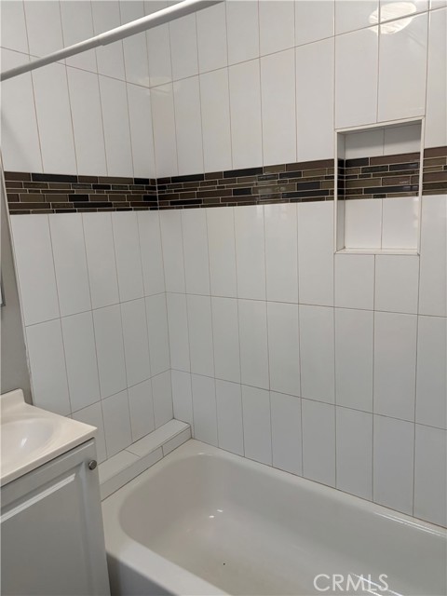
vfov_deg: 67.3
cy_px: 298
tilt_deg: -9.1
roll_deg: +3.3
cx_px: 224
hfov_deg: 53.1
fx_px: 448
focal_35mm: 26
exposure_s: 1/60
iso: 200
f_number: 1.6
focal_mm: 5.96
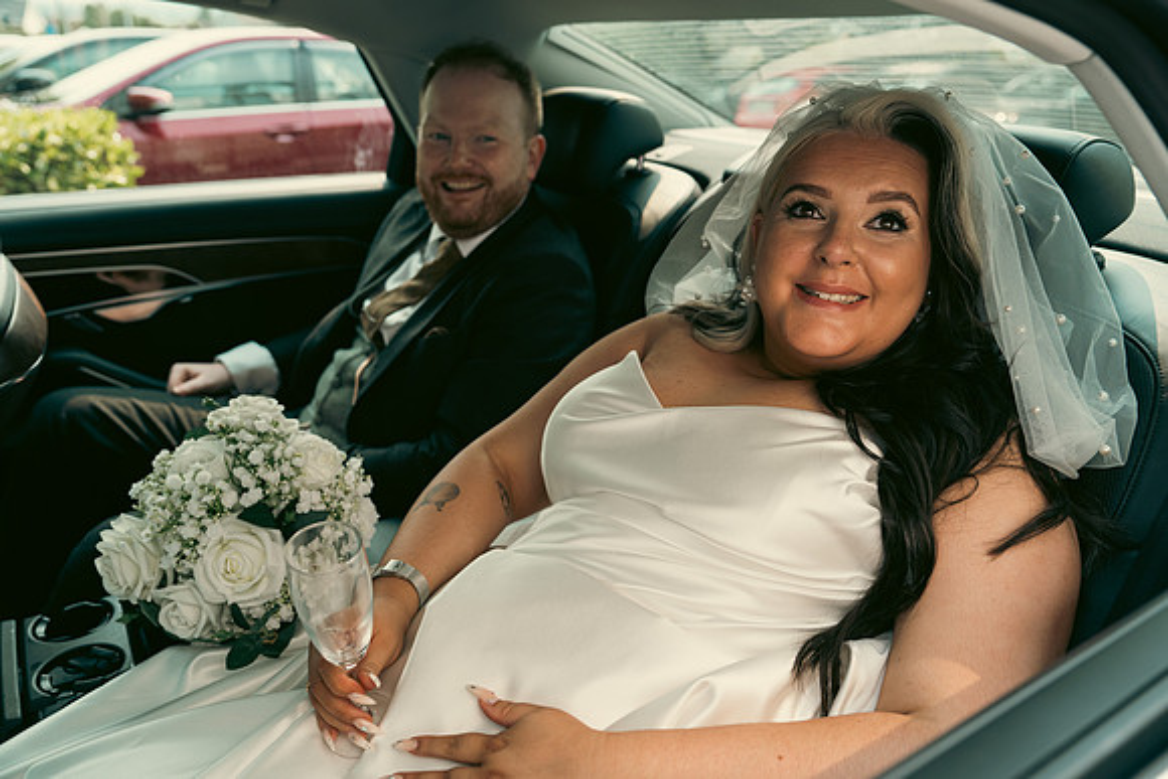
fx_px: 909
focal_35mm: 28
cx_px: 584
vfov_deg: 46.4
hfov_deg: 65.5
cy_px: 390
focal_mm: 28
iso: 250
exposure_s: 1/500
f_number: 3.5
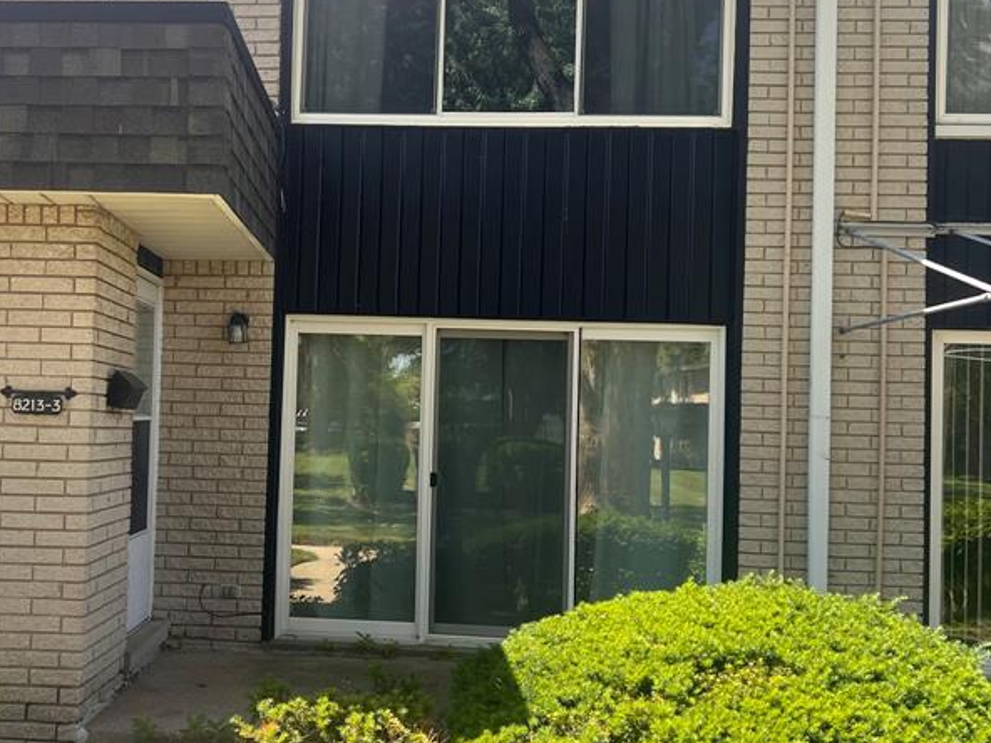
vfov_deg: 32.2
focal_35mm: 45
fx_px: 1288
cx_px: 315
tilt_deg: +1.5
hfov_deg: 41.4
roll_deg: -1.5
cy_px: 382
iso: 50
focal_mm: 5.7
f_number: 1.5
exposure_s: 1/738
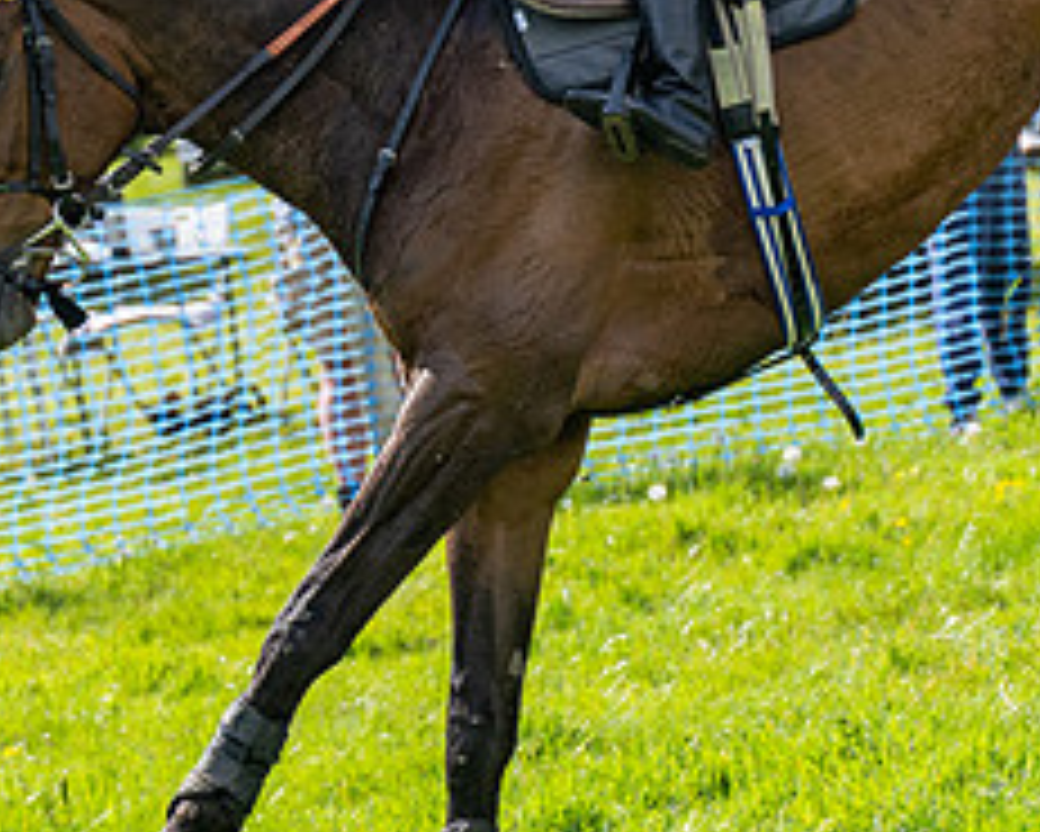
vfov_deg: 5.8
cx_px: 924
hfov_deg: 7.2
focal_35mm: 269
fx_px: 8283
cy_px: 166
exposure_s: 1/2500
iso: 400
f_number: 4
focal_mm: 98
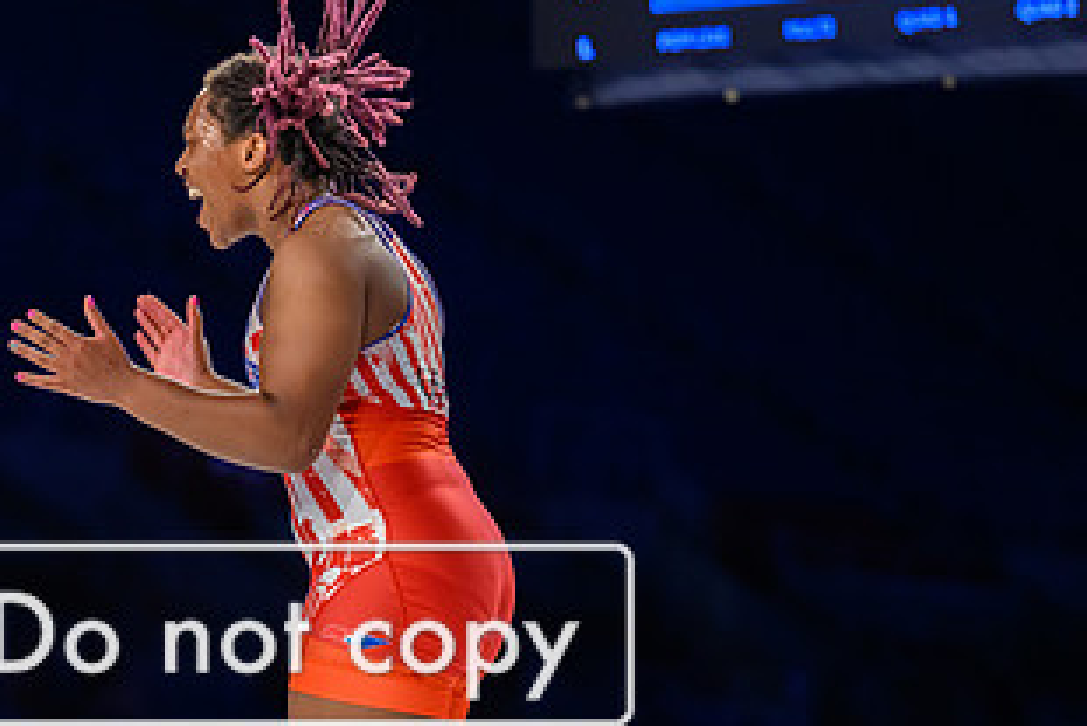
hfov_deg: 8.1
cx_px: 188
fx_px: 7642
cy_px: 649
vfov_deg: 5.4
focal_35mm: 253
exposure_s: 1/800
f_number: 2.8
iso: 3200
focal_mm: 120
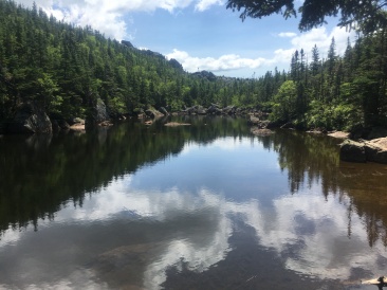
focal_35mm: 29
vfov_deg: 48.2
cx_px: 194
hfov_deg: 61.7
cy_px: 145
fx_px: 324
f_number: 2.2
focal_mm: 4.15
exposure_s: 1/1570
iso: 25
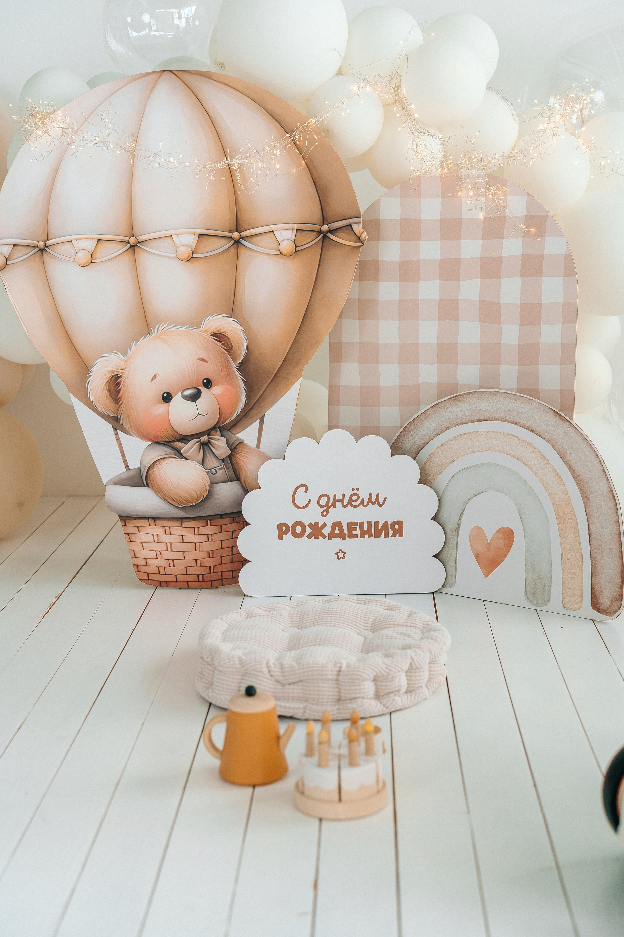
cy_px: 468
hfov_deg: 24.2
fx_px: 1456
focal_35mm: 56
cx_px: 312
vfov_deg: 35.6
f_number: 3.5
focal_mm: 56
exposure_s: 1/640
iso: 320
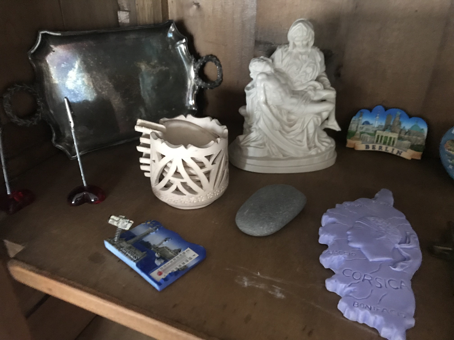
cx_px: 227
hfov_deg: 63.4
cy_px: 170
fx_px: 367
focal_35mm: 28
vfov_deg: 49.7
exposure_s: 1/4
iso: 160
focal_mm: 3.99
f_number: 1.8
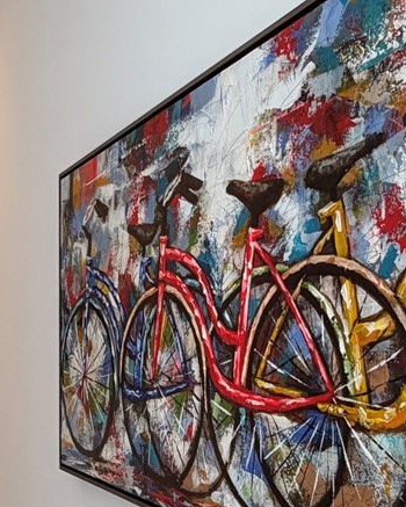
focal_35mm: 50
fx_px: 750
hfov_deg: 30.3
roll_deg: +1.4
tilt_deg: +4.6
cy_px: 298
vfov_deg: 37.2
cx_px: 188
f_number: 2.2
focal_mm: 2.22
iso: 125
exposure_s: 1/120
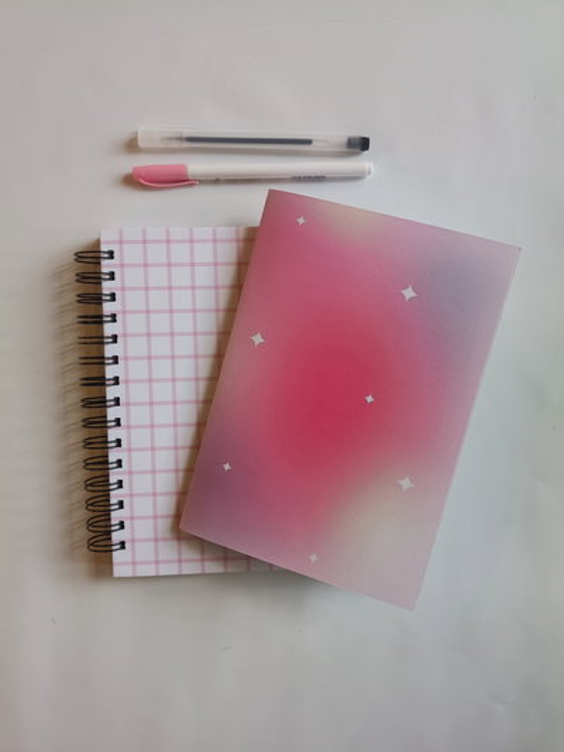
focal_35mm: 26
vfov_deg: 67.3
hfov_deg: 53.1
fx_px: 565
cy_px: 376
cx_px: 282
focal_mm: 4.81
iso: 674
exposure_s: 1/50
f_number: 1.8
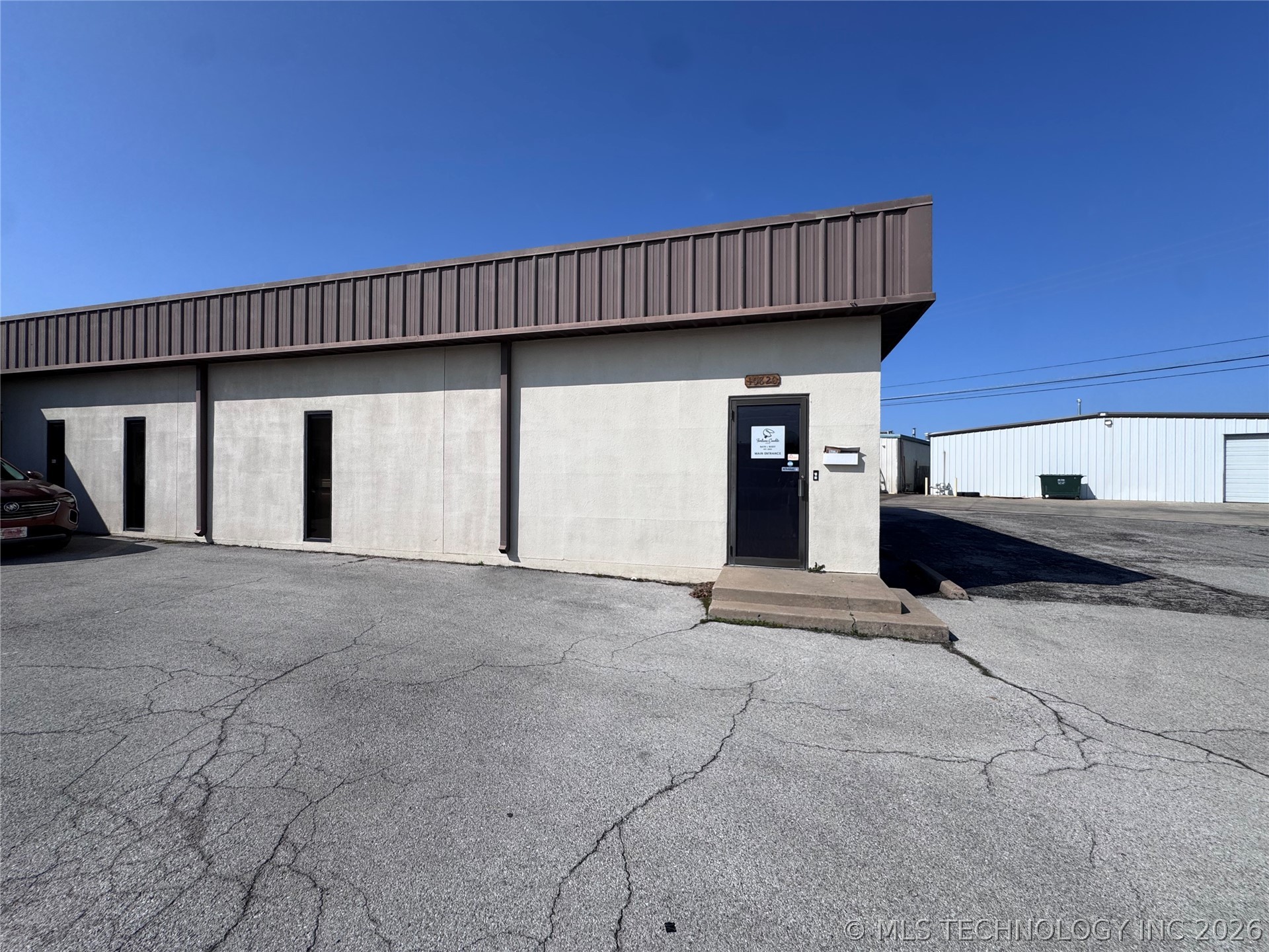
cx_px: 634
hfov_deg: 102.1
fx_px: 513
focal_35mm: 14
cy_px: 476
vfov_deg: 85.7
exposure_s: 1/3906
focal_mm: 2.22
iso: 40
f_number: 2.2
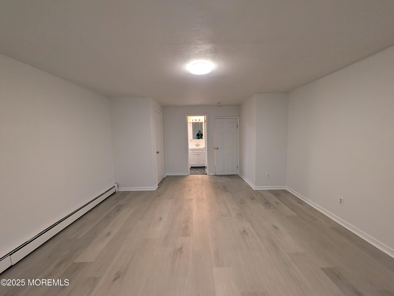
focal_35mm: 12
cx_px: 197
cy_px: 148
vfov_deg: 94.6
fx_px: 137
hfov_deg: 110.5
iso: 86
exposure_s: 1/120
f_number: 1.7
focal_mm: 2.02
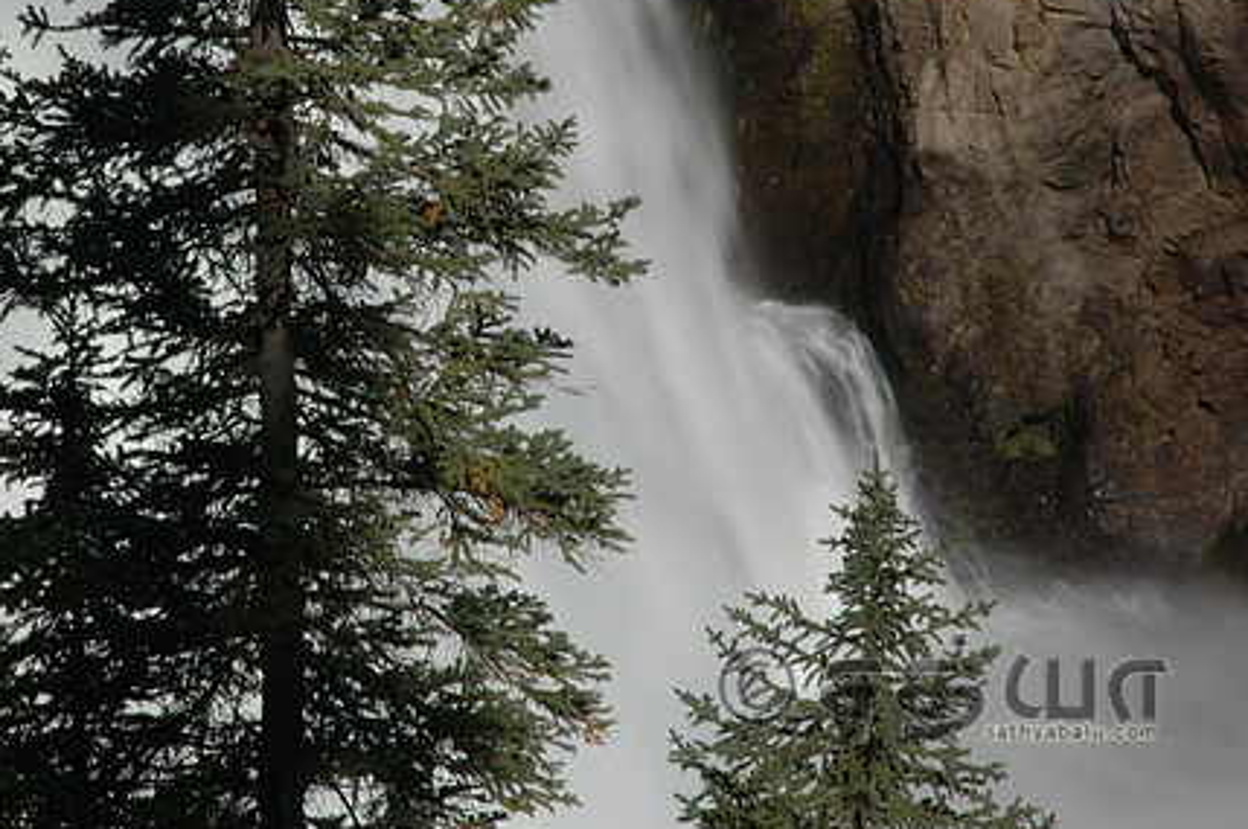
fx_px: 4917
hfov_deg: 14.4
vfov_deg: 9.6
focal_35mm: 142
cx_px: 416
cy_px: 285
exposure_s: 1/8
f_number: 29
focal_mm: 70
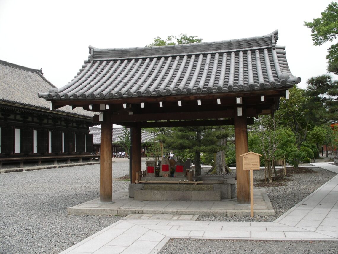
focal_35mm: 37
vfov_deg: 38.7
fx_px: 361
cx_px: 169
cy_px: 127
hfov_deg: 50.1
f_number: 5.6
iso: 80
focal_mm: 7.8
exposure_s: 1/200
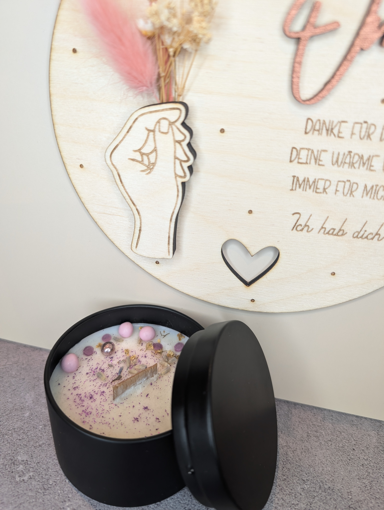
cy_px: 255
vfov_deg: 71.5
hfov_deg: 56.9
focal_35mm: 24
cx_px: 192
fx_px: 354
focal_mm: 6.9
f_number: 1.68
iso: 51
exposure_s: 1/43
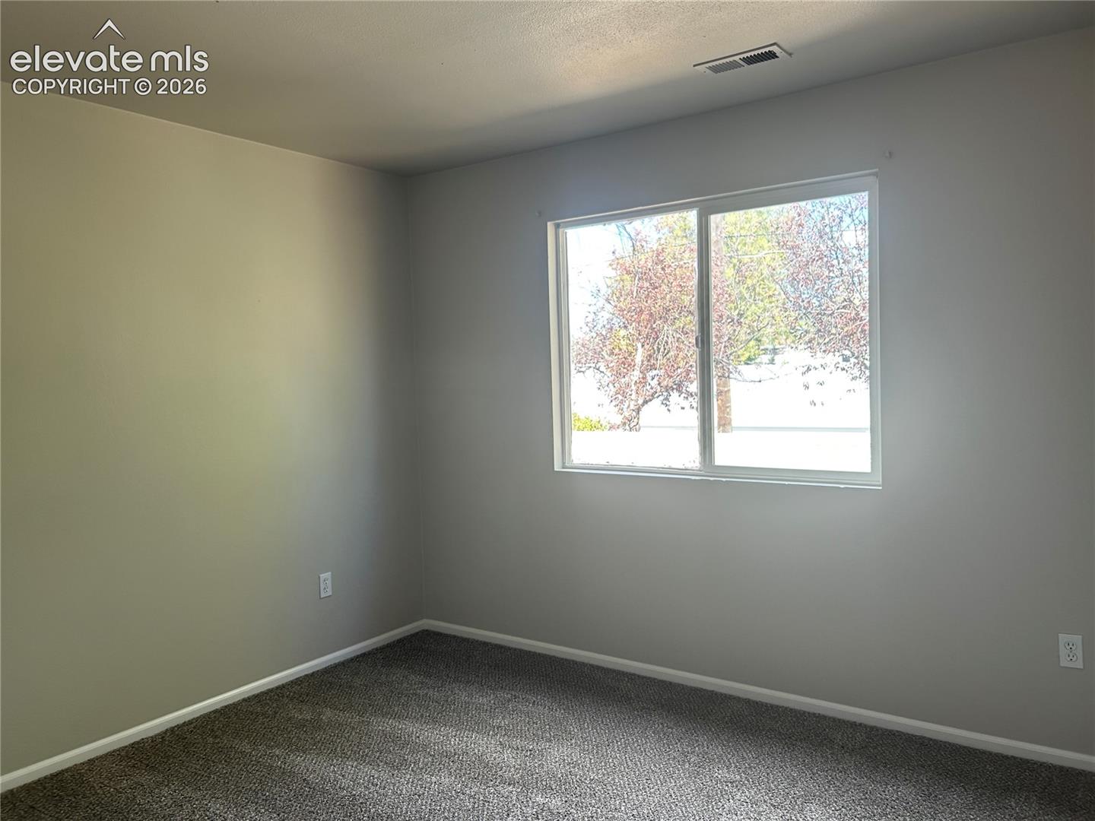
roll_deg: +2.0
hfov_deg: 67.3
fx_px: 822
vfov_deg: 53.1
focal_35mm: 26
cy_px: 410
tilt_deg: -2.6
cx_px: 548
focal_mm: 5.7
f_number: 1.5
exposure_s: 1/160
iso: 64
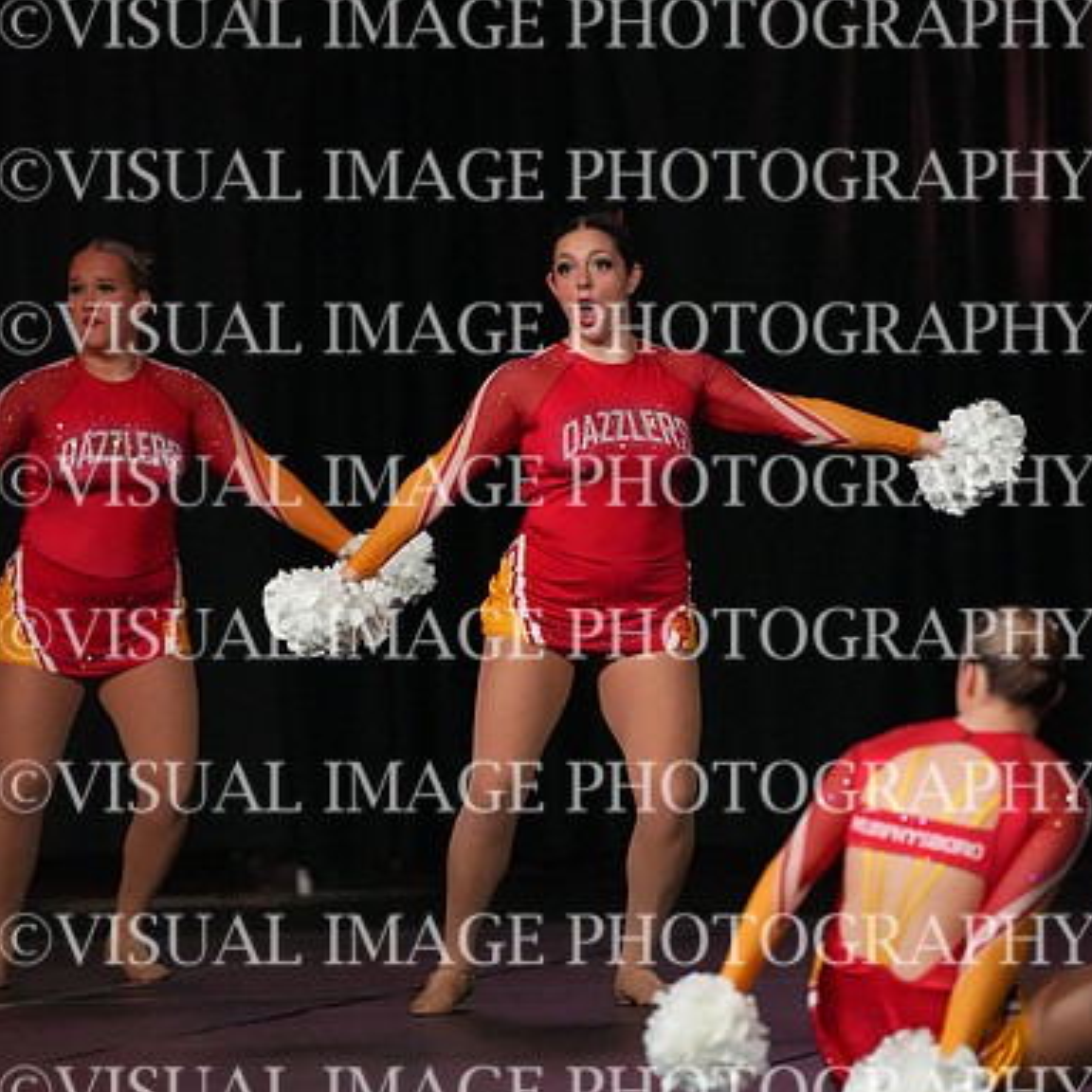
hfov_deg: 4.6
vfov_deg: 4.6
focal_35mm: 385
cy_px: 557
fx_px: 13741
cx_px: 547
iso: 16000
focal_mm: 300
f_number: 3.5
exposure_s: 1/1250
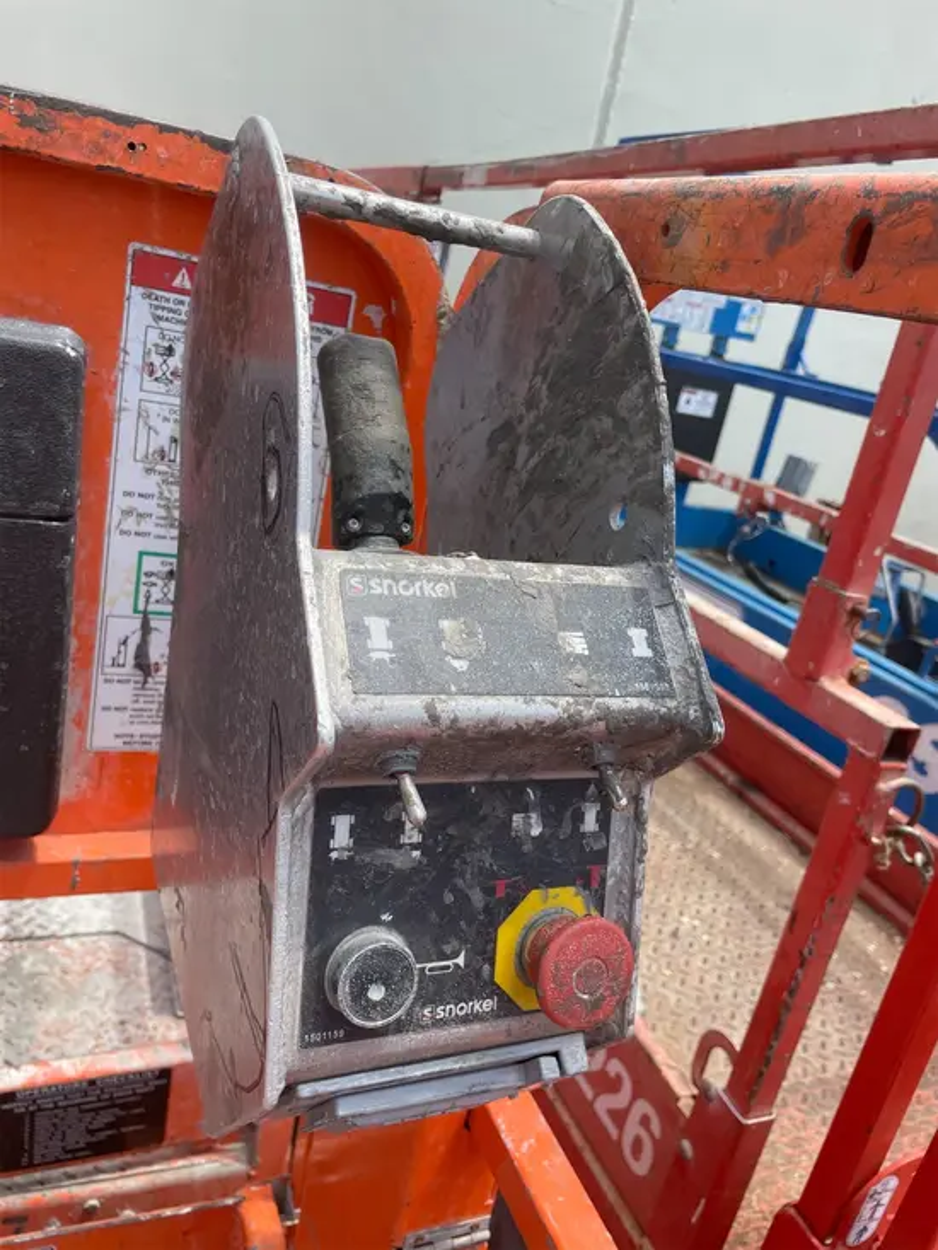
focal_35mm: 26
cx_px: 469
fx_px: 939
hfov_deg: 53.1
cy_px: 625
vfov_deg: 67.3
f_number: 1.6
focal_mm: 4.2
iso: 32
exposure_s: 1/1350
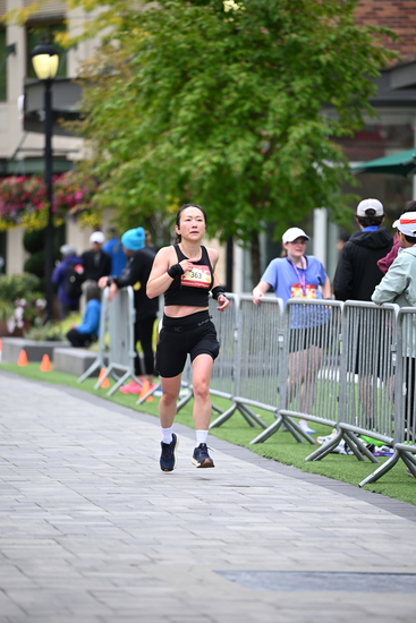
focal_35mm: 200
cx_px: 208
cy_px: 312
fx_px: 3464
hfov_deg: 6.9
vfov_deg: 10.3
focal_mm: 200
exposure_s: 1/2000
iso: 640
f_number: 2.8
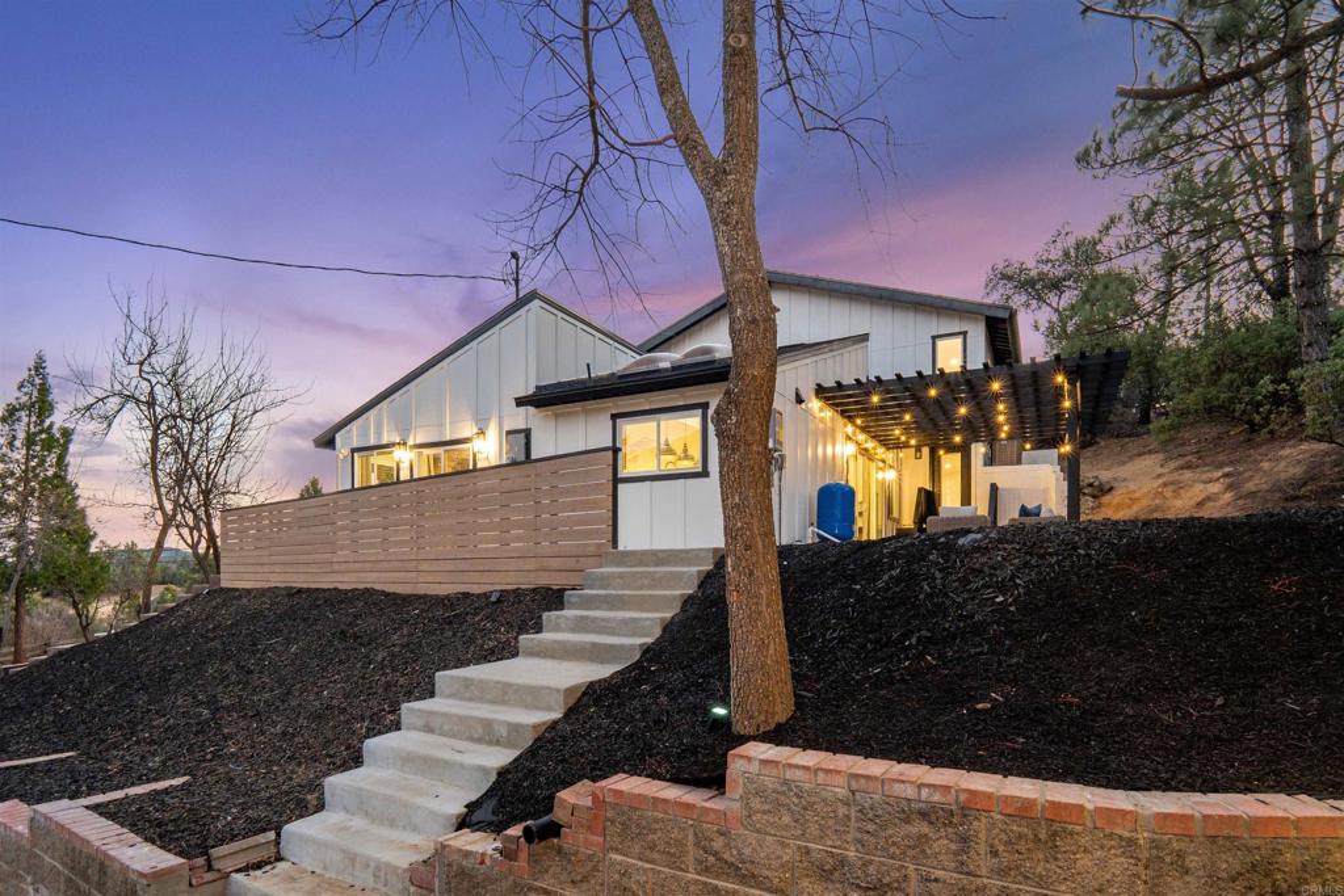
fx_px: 672
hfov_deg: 90.0
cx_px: 672
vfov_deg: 67.4
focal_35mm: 18
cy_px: 448
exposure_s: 1/2.5
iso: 250
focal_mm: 12
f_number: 9
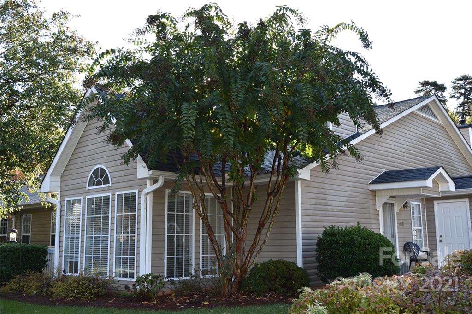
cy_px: 157
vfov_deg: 35.5
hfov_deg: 51.3
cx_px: 236
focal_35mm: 38
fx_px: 491
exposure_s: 1/125
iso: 100
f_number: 5.6
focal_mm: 25
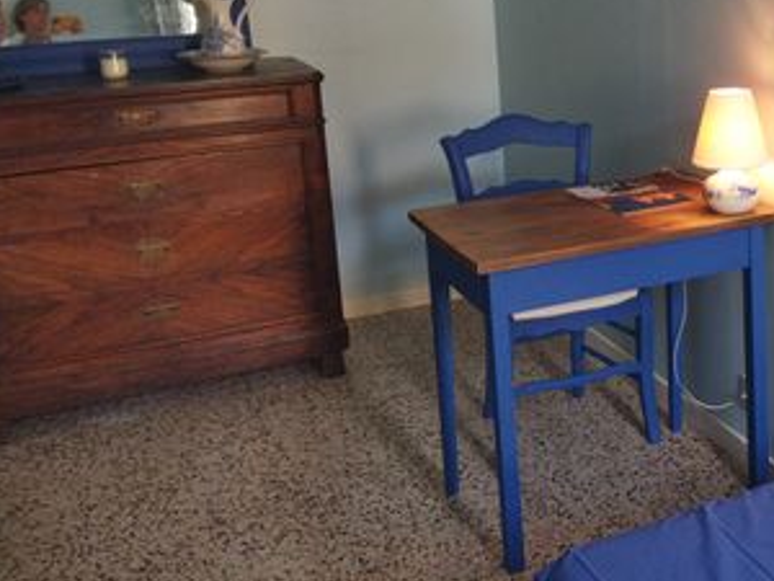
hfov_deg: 33.5
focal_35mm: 54
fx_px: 1207
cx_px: 707
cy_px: 191
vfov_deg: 26.9
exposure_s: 1/50
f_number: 1.79
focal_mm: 4.71
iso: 197
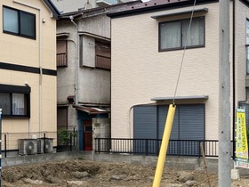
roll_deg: -1.0
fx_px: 460
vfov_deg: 22.8
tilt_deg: -4.8
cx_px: 64
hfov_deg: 29.8
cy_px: 135
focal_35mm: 64
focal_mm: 3.99
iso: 20
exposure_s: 1/1245
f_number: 1.8
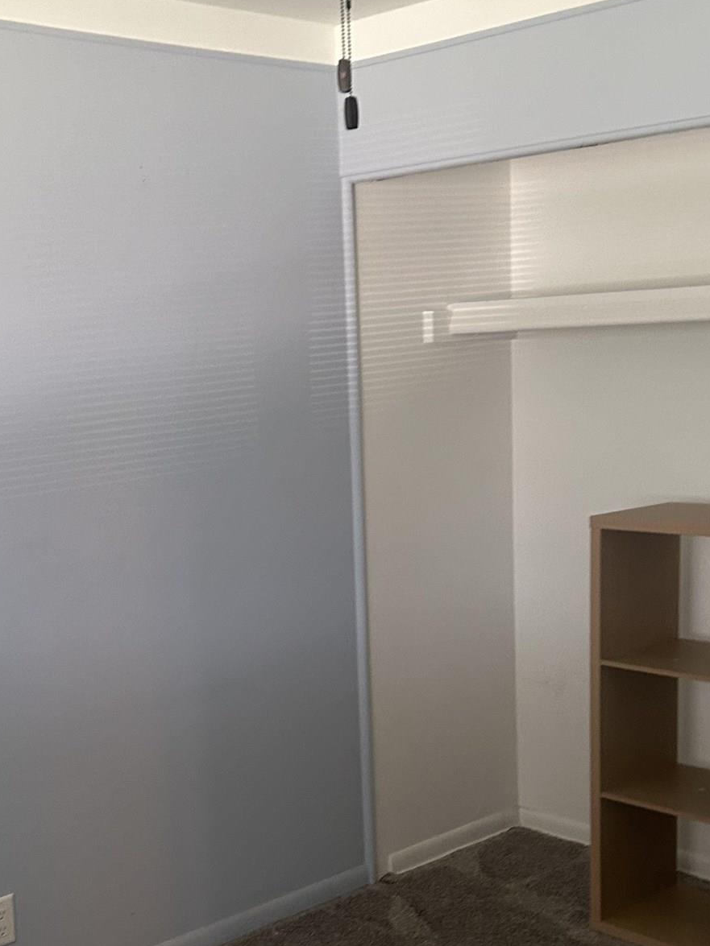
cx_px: 273
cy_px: 575
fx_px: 1395
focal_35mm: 51
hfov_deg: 28.5
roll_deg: +3.2
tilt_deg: -9.3
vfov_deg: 37.3
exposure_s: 1/60
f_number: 1.5
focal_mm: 5.7
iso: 250
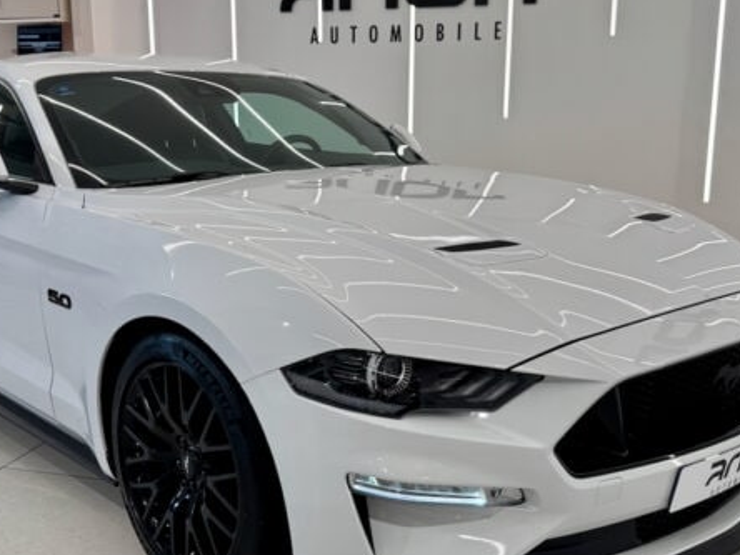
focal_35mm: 43
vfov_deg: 33.6
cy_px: 304
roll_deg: +0.0
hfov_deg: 43.8
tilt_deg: -12.2
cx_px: 345
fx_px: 919
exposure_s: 1/100
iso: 80
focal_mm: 6.76
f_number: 1.78
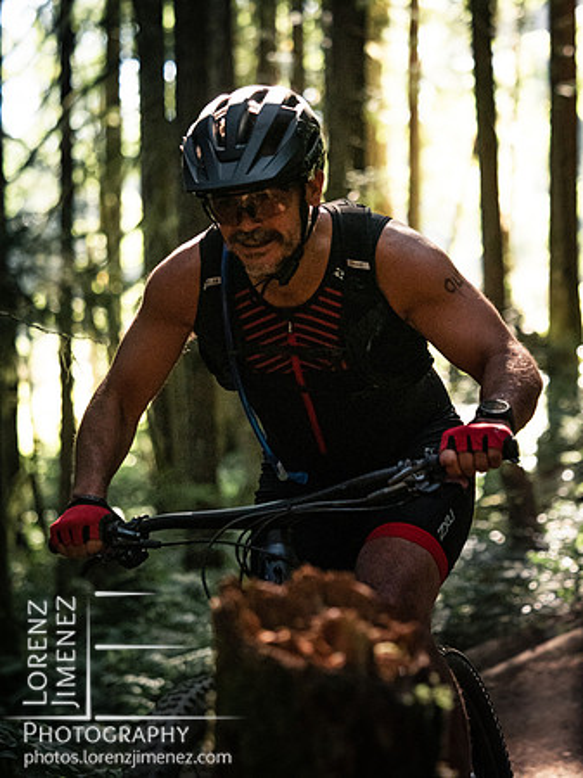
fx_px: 3551
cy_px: 389
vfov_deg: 12.5
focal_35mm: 158
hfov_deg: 9.4
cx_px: 292
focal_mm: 79
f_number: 2.8
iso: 3200
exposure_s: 1/1000
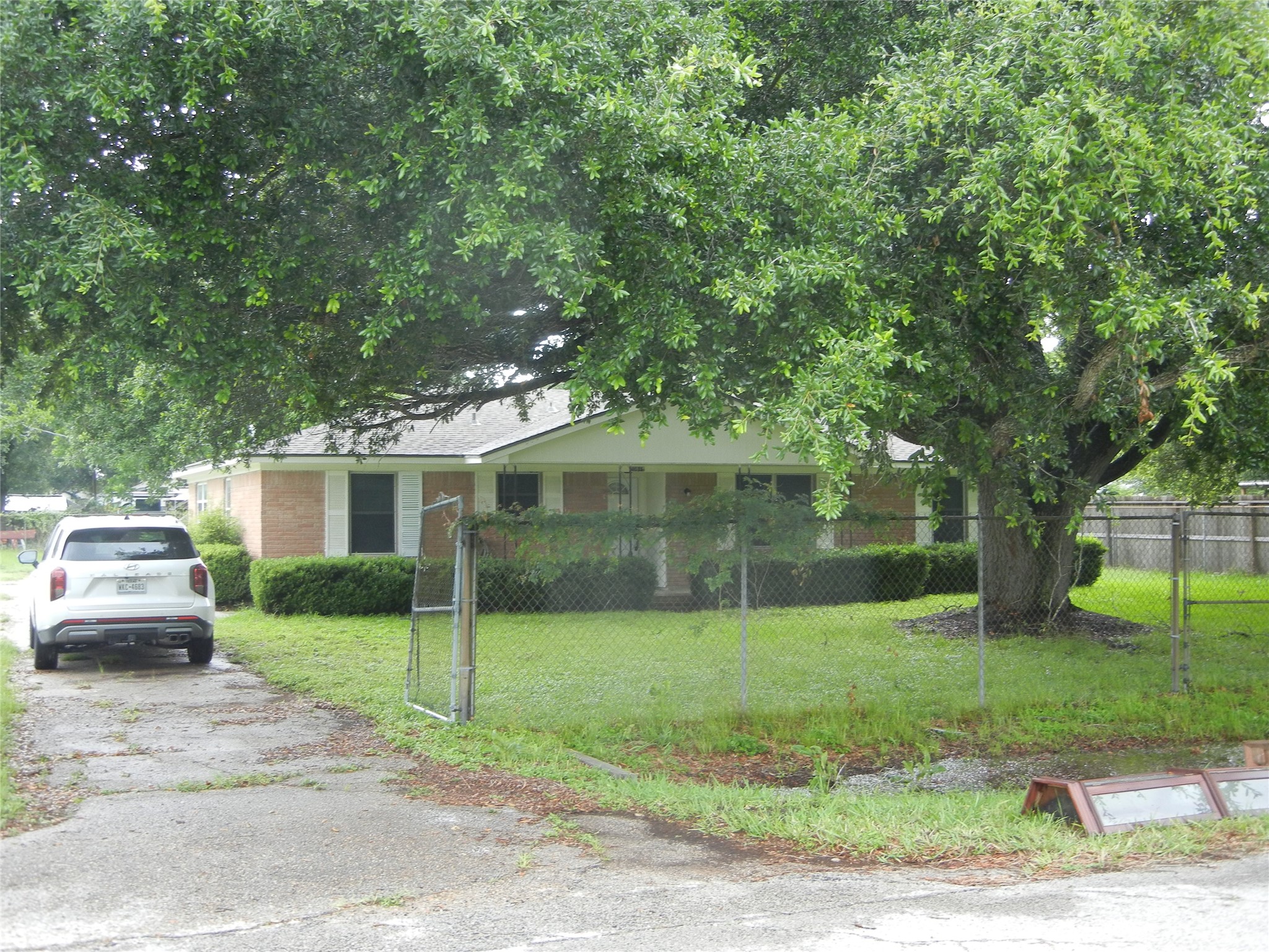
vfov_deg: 32.2
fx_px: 1650
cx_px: 634
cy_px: 476
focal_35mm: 45
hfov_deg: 42.1
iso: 160
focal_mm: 8.1
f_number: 3.8
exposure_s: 1/60.2
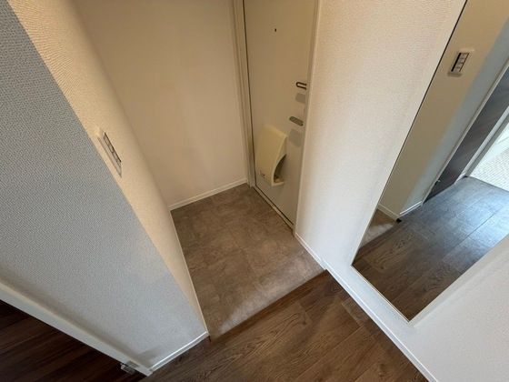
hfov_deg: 102.1
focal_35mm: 14
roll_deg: +5.2
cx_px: 254
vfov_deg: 85.7
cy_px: 191
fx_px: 206
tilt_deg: -38.4
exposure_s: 1/120
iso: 320
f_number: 2.2
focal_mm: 2.22
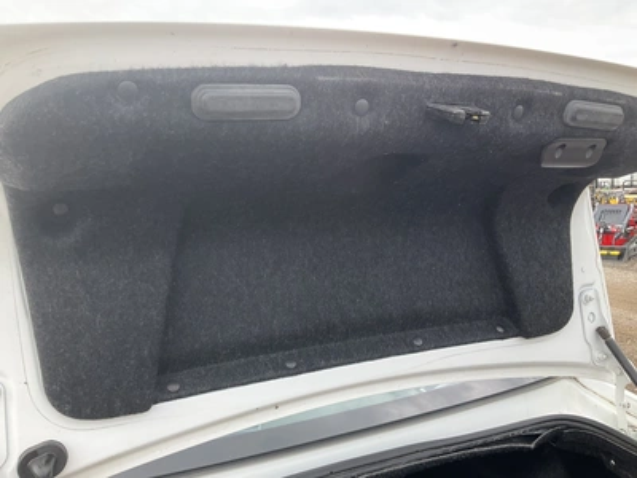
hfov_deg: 61.7
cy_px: 239
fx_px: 534
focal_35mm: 29
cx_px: 318
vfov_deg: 48.2
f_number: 1.8
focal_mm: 3
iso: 25
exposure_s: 1/295
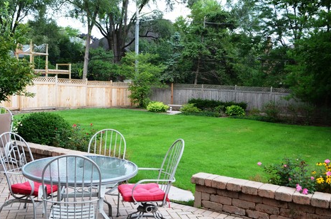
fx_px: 339
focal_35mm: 37
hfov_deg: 52.0
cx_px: 162
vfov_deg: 35.8
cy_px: 115
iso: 400
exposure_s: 1/125
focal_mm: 18
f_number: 5.6
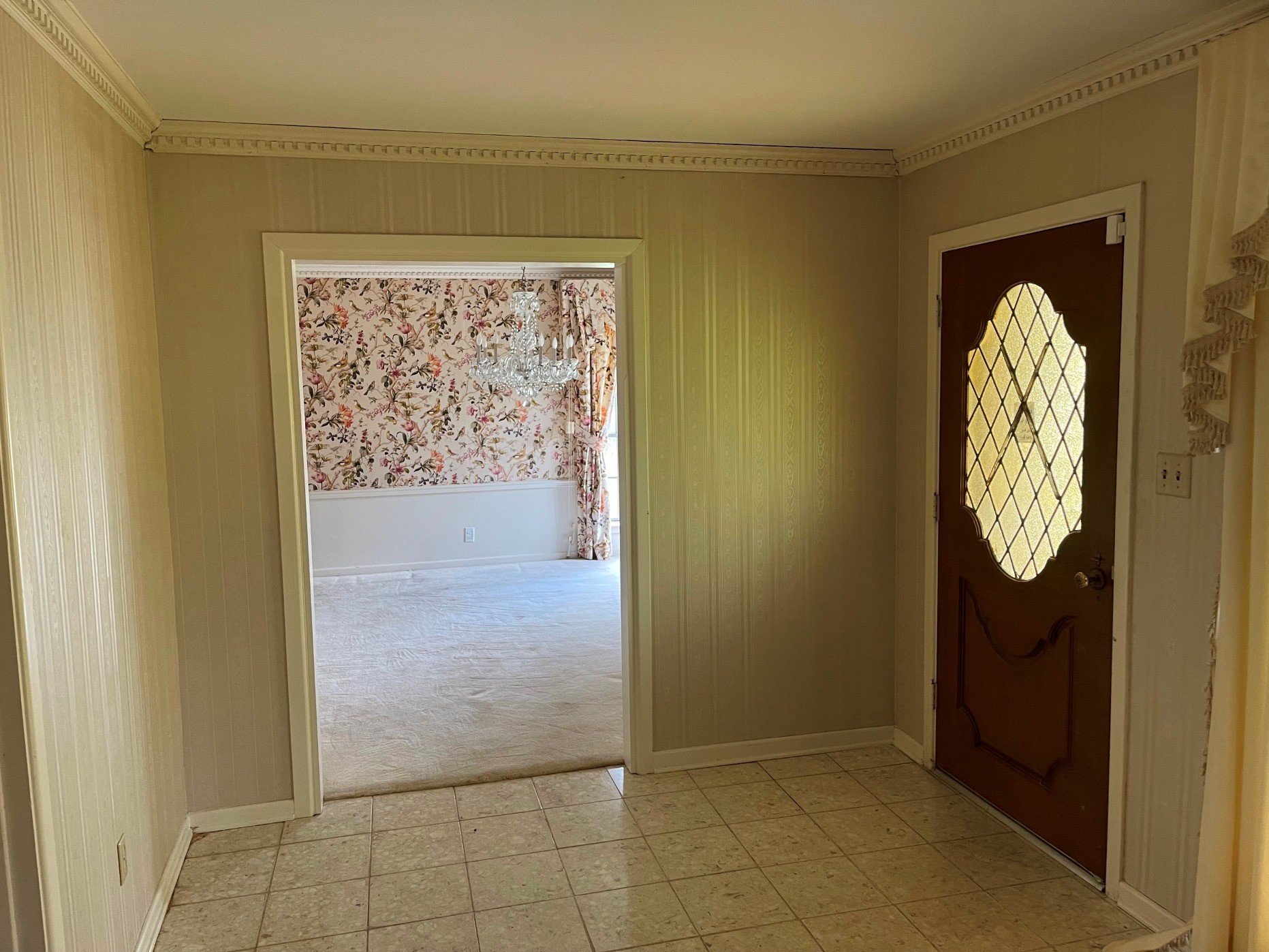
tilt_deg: -6.0
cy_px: 476
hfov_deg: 67.3
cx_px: 634
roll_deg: +1.0
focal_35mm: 26
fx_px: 953
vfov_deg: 53.1
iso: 160
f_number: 1.6
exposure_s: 1/60
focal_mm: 5.1
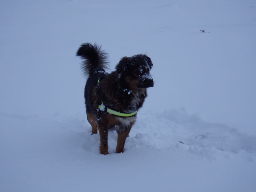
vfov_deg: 19.1
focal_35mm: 77
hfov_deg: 25.3
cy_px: 96
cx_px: 128
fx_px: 569
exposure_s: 1/80
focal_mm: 13.7
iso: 125
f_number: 4.8
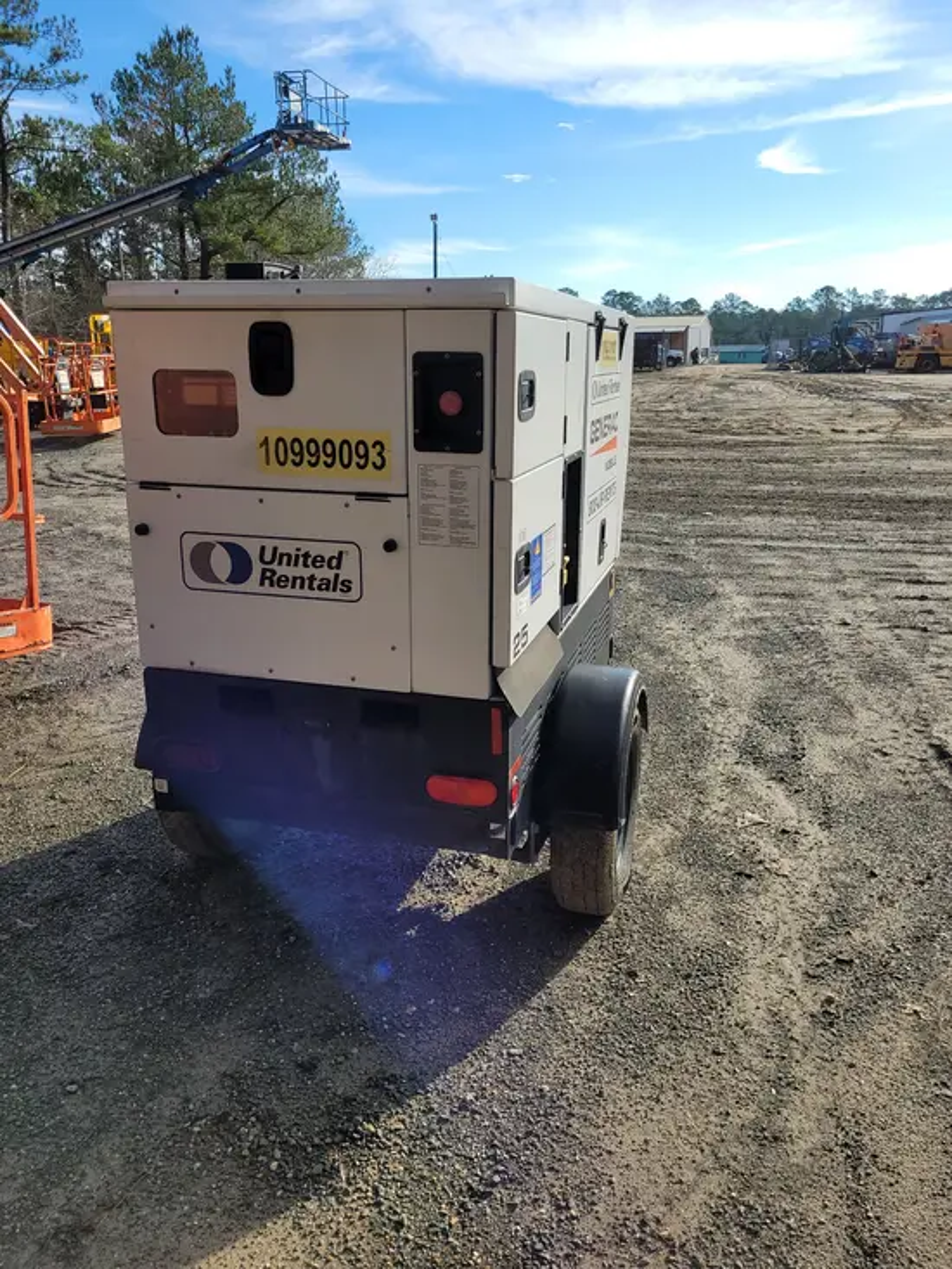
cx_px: 476
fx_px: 953
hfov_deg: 53.1
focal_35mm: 26
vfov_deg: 67.3
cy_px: 634
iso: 40
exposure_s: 1/1559
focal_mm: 5.4
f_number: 1.8
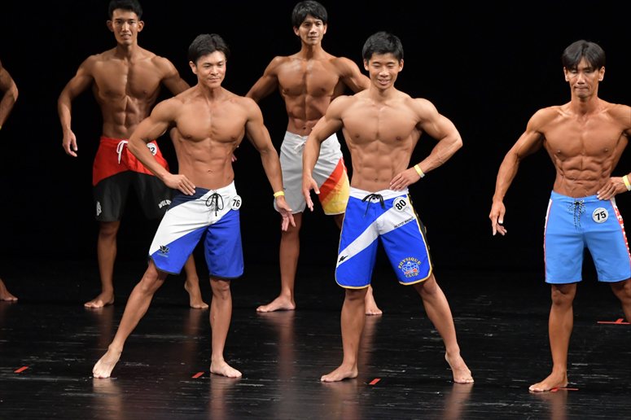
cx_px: 316
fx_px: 4730
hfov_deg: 7.6
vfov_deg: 5.1
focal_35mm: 270
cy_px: 210
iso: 3200
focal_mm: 180
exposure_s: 1/400
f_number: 5.6
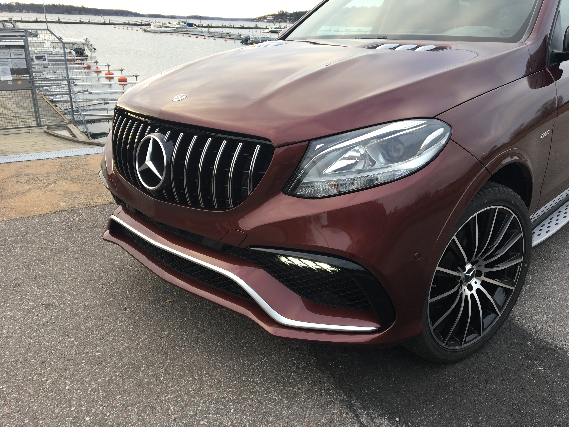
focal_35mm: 29
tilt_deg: -21.8
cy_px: 214
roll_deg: -2.7
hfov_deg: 61.7
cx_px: 284
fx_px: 477
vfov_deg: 48.2
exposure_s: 1/102
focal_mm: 4.15
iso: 25
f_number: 2.2
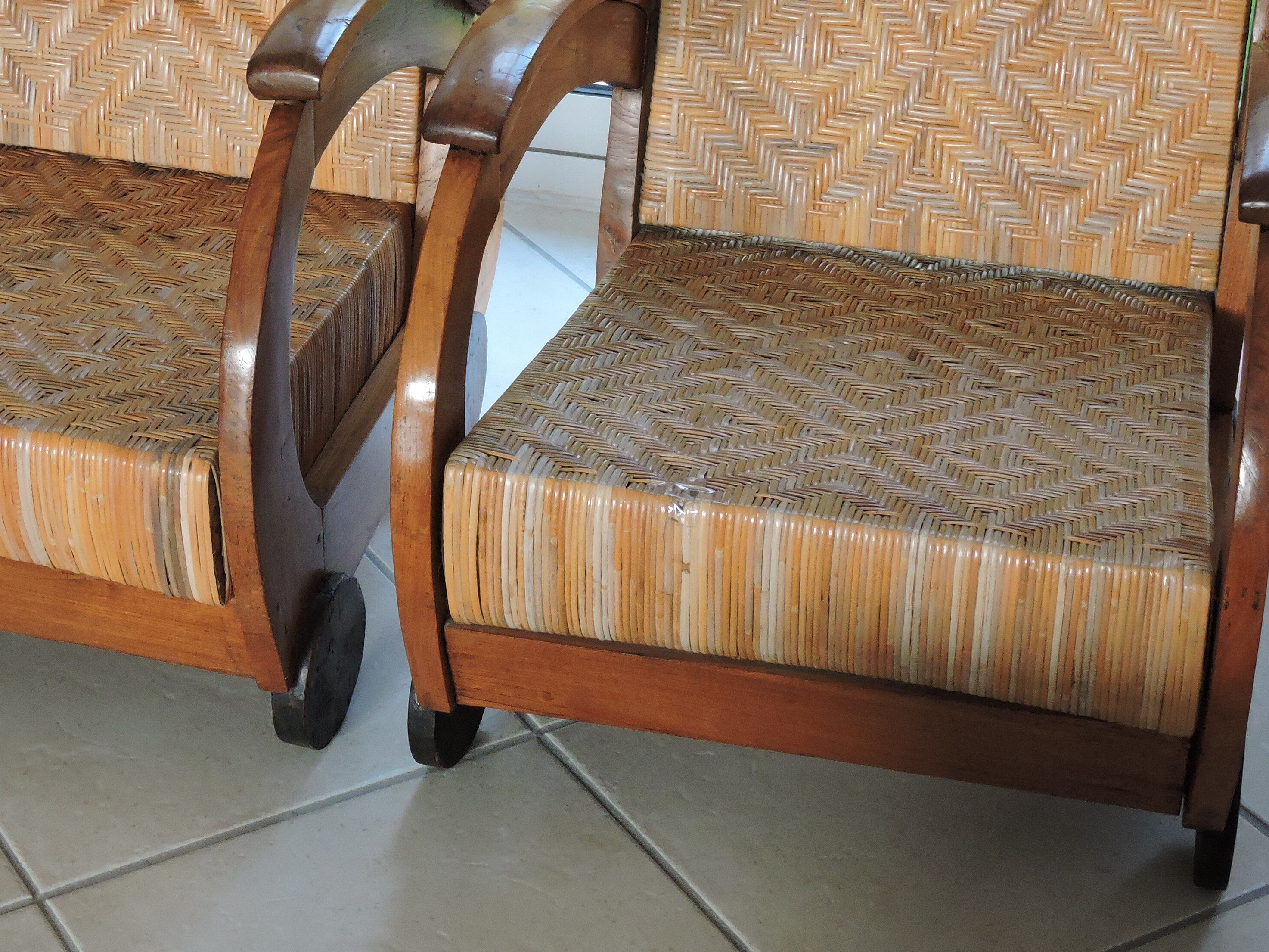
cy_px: 233
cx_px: 464
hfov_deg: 22.7
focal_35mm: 86
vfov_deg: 17.1
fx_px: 3153
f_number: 4
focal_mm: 9.9
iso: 400
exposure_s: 1/30
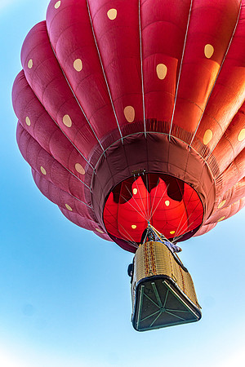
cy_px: 184
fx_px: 276
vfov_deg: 67.4
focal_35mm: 27
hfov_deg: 47.9
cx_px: 122
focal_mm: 18
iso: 400
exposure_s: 1/200
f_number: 5.6
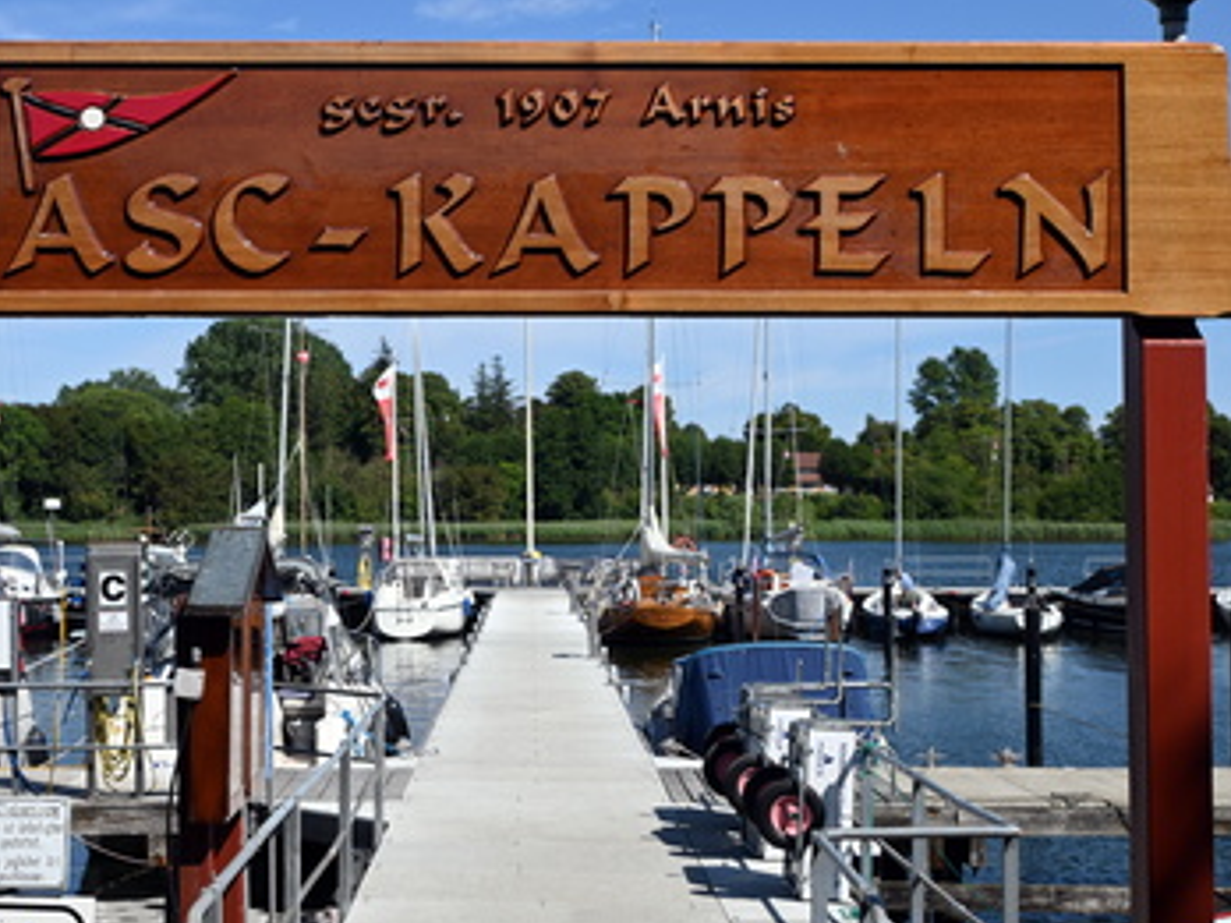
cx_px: 527
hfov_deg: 36.6
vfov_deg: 27.9
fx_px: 1859
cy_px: 469
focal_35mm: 52
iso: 100
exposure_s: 1/400
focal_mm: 31.5
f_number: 7.1
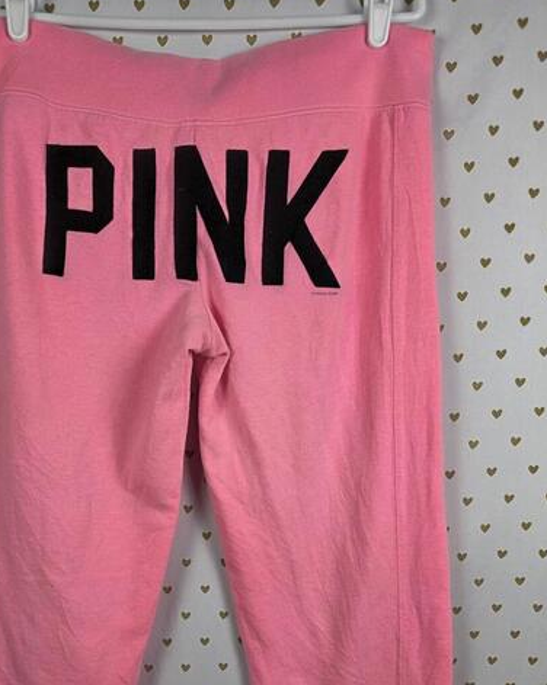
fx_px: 709
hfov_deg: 41.7
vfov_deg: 49.9
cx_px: 184
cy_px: 498
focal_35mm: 35
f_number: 1.7
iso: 64
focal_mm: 6.3
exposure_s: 1/180
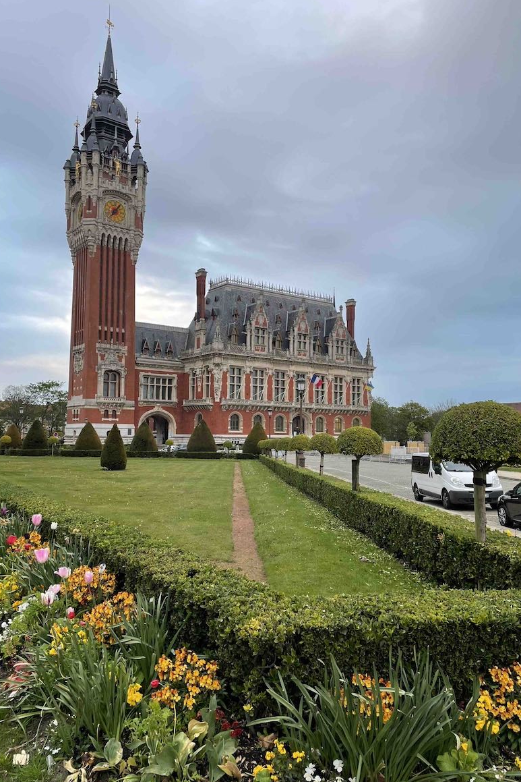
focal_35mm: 28
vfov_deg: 65.5
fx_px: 608
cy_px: 391
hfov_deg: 46.4
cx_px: 261
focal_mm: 4.2
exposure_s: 1/121
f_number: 1.6
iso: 32
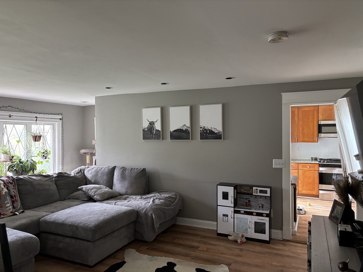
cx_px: 182
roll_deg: +0.6
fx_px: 273
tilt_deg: -0.3
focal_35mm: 26
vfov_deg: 53.1
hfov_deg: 67.3
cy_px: 136
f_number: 1.6
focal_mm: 5.96
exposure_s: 1/60
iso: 400
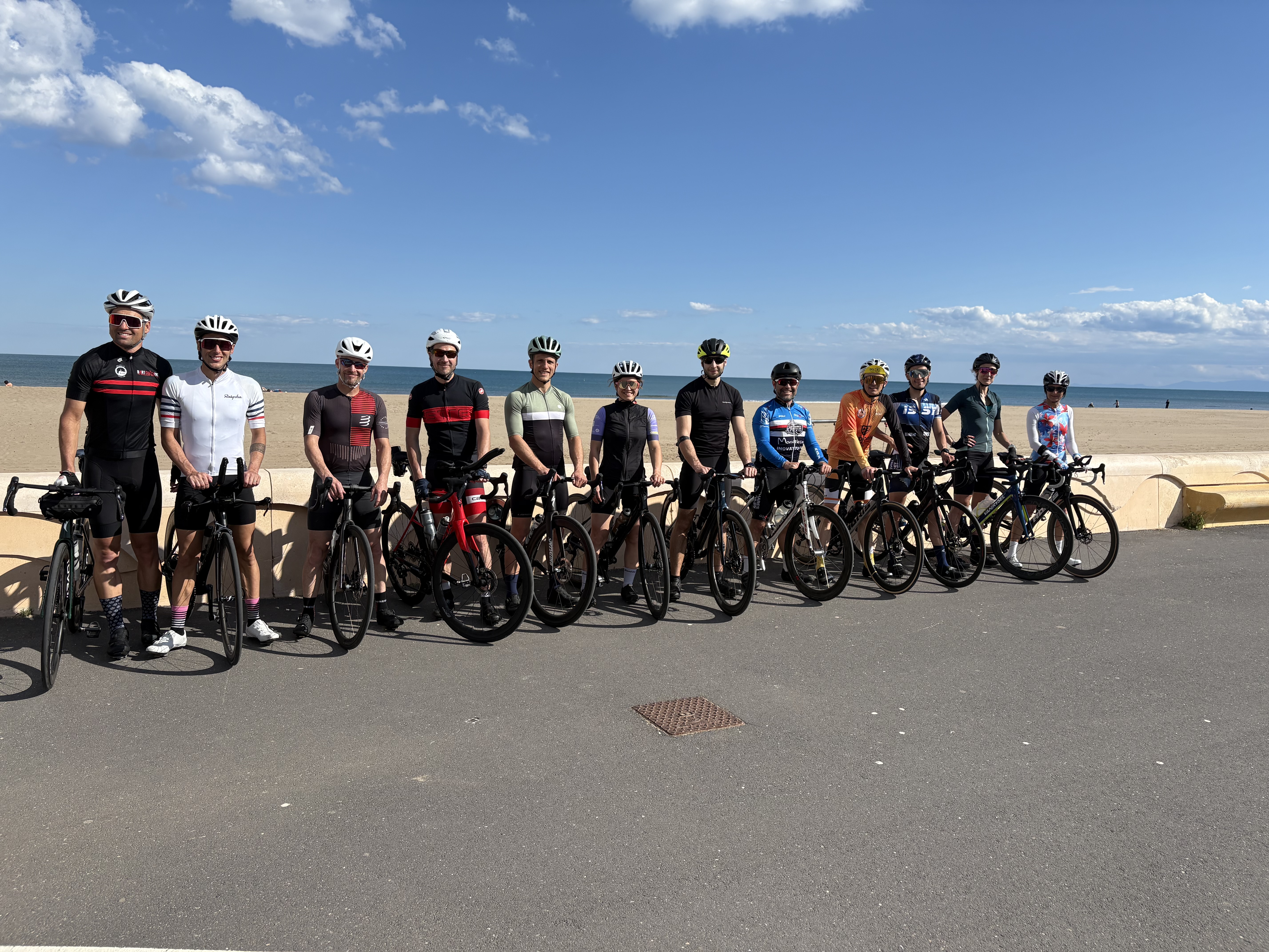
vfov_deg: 53.1
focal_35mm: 26
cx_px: 634
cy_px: 476
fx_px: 953
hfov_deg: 67.3
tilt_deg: -7.4
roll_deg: -0.9
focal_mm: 5.96
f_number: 1.6
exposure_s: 1/4608
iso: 50
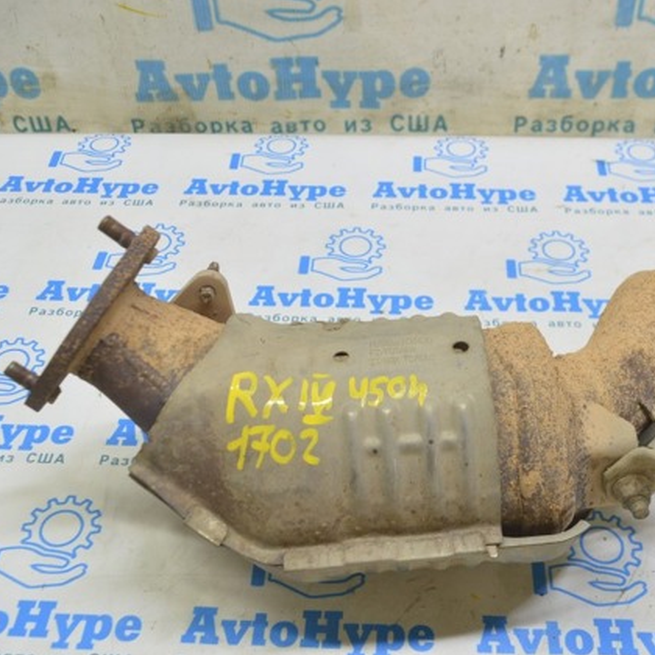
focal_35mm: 45
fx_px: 956
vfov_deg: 37.8
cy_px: 328
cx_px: 368
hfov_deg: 37.8
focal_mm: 23
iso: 400
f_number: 5.6
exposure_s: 1/20
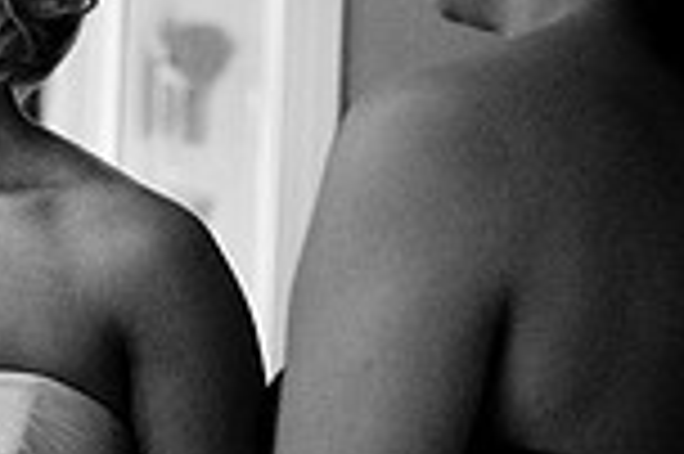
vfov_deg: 6.8
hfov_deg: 9.9
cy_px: 92
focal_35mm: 200
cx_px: -378
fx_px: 3794
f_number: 1.8
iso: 1000
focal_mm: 35
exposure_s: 1/400
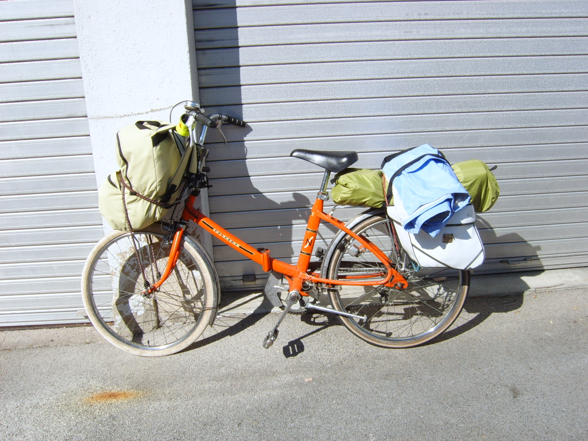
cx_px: 294
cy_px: 220
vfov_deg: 40.7
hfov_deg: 52.6
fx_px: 595
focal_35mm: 35
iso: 50
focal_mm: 5.8
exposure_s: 1/350
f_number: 5.8
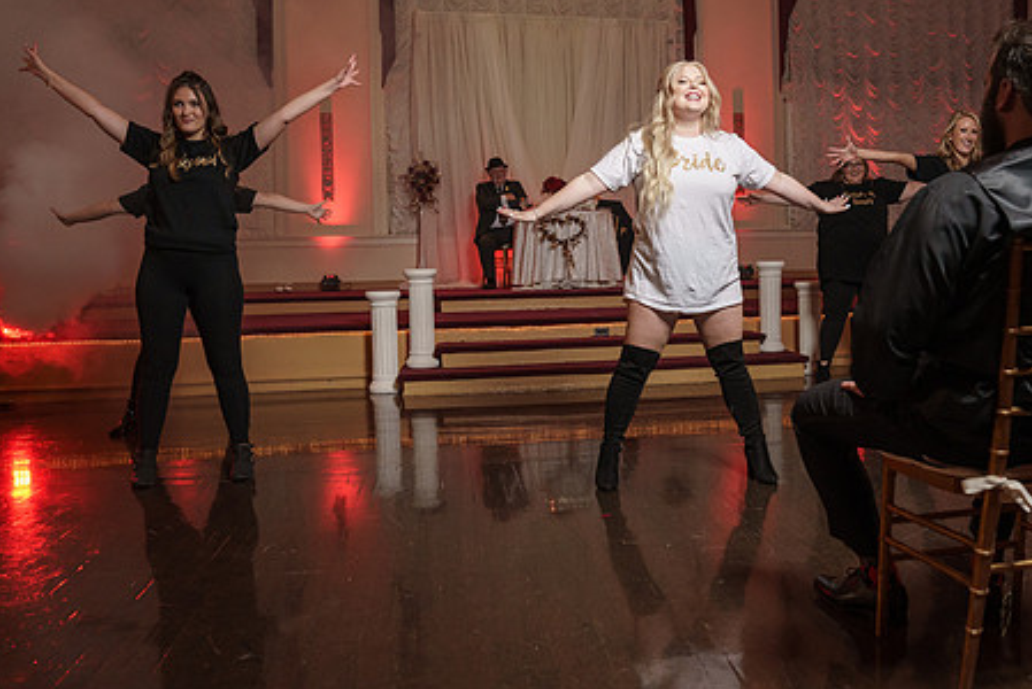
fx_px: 889
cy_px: 309
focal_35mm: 31
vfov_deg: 42.3
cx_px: 657
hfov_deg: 59.3
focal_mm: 24
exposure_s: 1/200
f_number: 4
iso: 2000
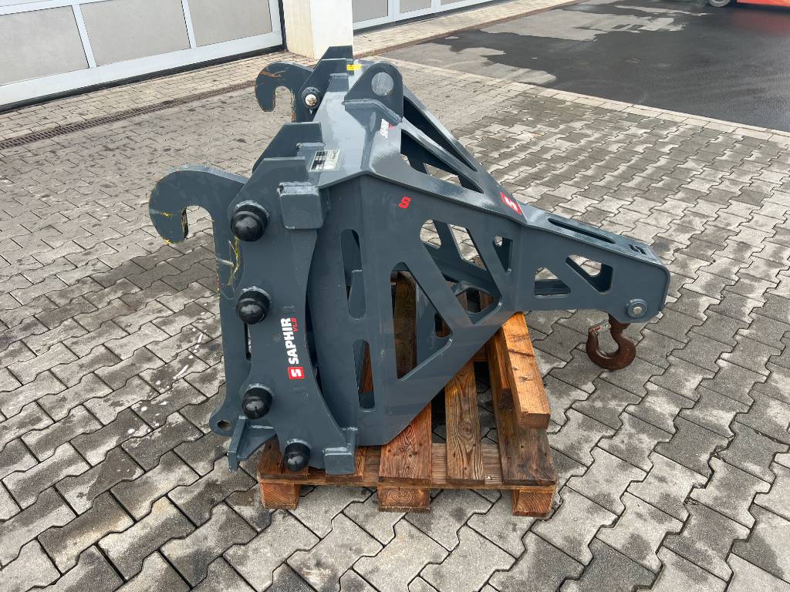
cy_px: 296
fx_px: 593
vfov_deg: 53.1
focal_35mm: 26
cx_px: 395
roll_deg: +0.6
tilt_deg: -34.4
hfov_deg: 67.3
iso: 32
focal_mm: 5.7
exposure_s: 1/123
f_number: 1.5
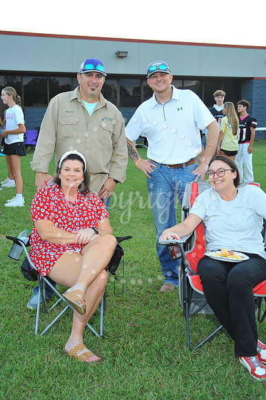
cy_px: 200
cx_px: 133
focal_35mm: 48
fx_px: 533
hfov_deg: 28.0
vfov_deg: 41.1
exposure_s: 1/60
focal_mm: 48
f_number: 6.3
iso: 800
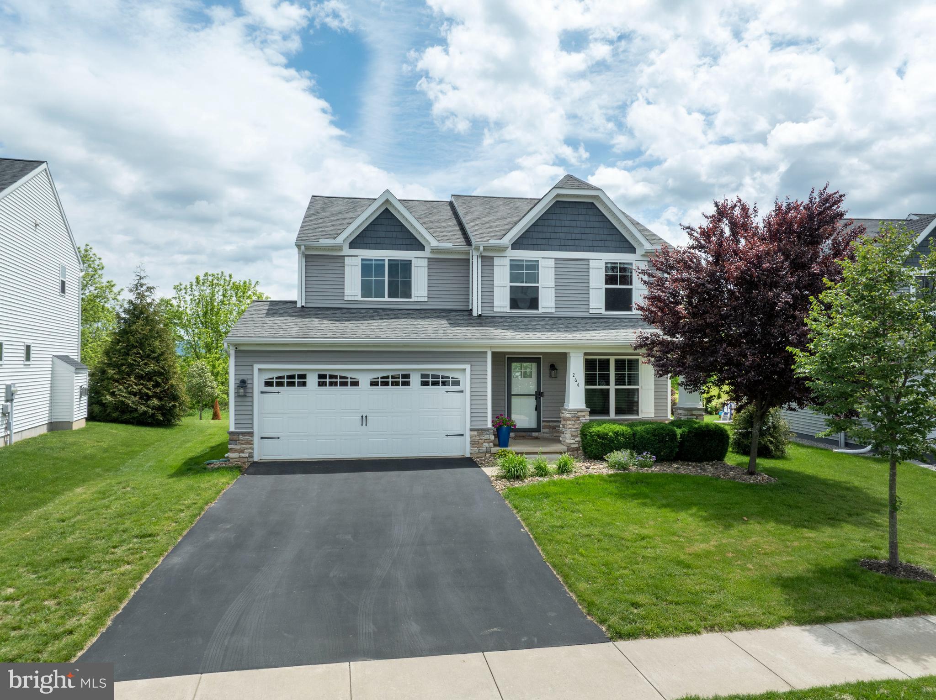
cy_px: 350
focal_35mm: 24
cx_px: 468
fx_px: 648
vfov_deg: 56.8
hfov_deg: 71.6
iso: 100
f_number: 7.1
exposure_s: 1/400
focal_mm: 12.29
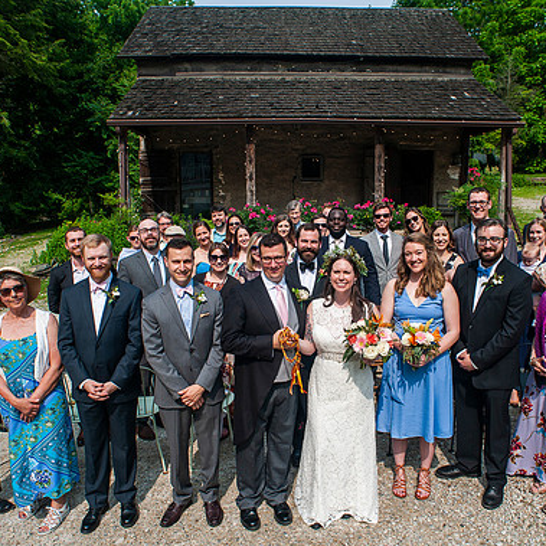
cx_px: 283
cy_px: 288
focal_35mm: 29
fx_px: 518
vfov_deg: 55.6
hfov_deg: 55.6
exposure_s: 1/1250
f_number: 5
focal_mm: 20
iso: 320
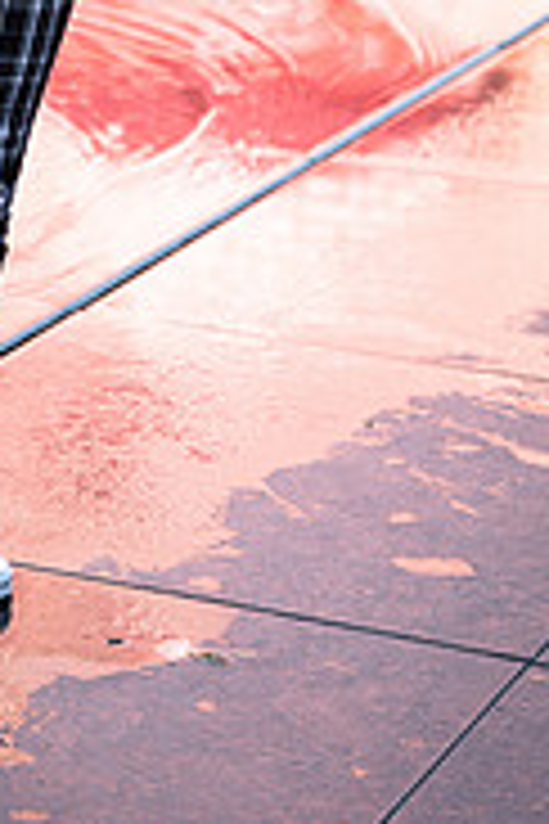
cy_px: -41
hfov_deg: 7.9
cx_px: 0
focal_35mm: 172
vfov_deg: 11.8
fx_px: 3934
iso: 125
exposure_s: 1/80
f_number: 2.8
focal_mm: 70
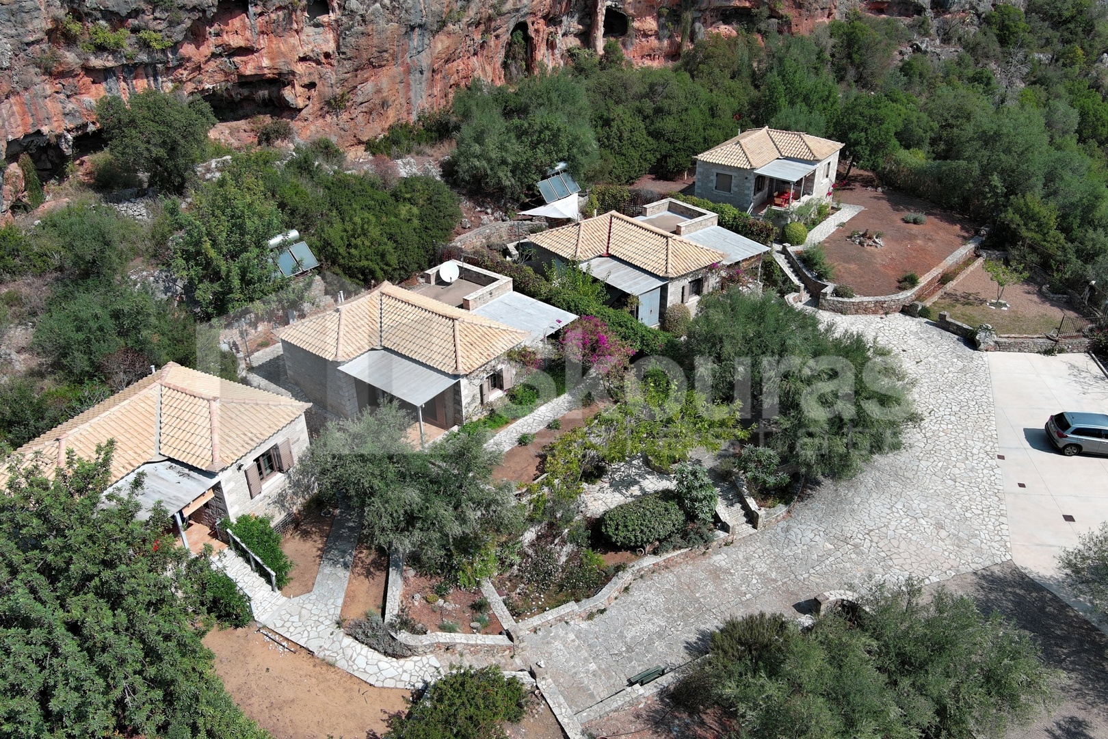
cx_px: 554
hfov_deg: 63.7
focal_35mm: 29
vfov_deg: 45.0
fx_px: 892
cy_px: 370
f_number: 2.8
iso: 100
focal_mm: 10.57
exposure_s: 1/51.3
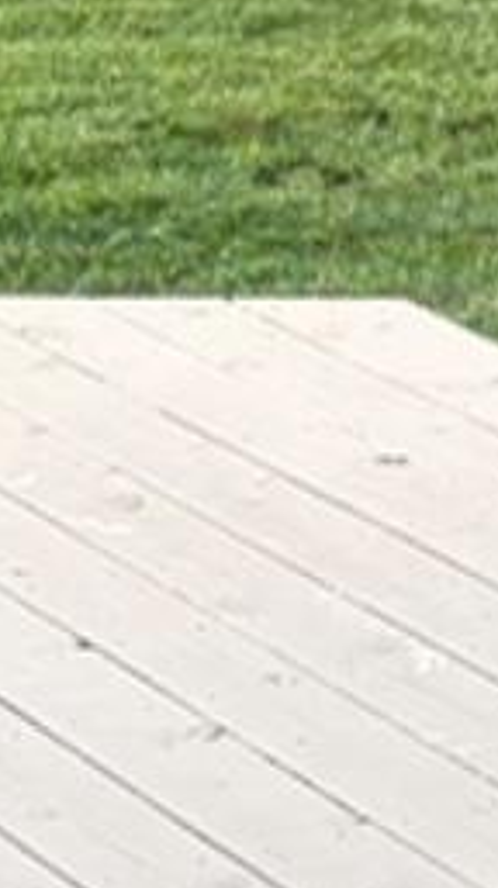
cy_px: 79
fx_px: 5321
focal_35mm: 226
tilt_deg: -9.8
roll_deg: +1.4
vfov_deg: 9.5
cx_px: 3230
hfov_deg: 4.1
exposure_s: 1/119
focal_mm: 5.96
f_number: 1.6
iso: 125
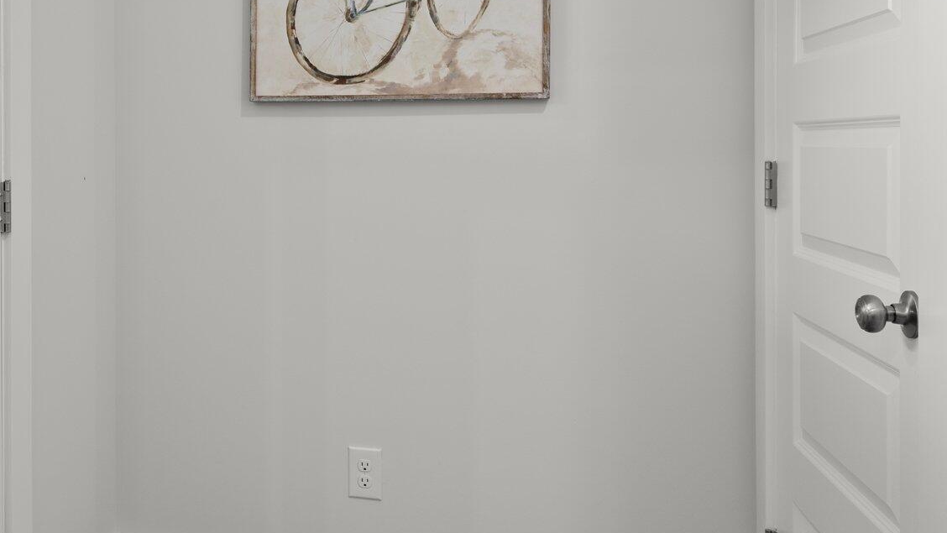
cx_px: 181
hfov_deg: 49.5
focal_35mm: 38
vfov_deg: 30.8
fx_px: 954
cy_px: 144
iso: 400
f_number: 6.3
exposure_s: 1/10
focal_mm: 20
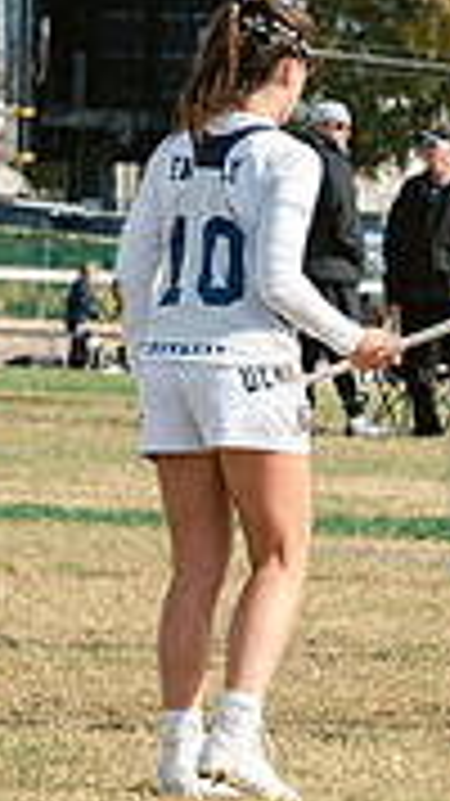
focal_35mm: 558
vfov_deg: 3.9
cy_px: 686
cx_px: 1583
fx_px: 11848
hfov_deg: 2.1
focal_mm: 130
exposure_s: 1/800
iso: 250
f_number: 7.1
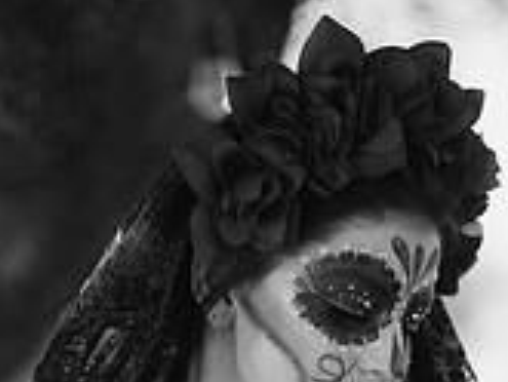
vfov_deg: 6.5
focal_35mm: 223
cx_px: 256
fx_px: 3275
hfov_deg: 8.9
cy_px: 687
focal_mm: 85
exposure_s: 1/500
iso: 100
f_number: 1.8
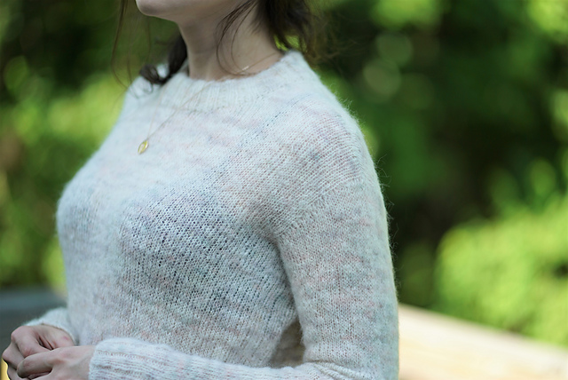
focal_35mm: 85
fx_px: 1342
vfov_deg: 16.1
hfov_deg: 23.9
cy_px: 190
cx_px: 284
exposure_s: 1/800
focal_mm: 85
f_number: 1.8
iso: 100
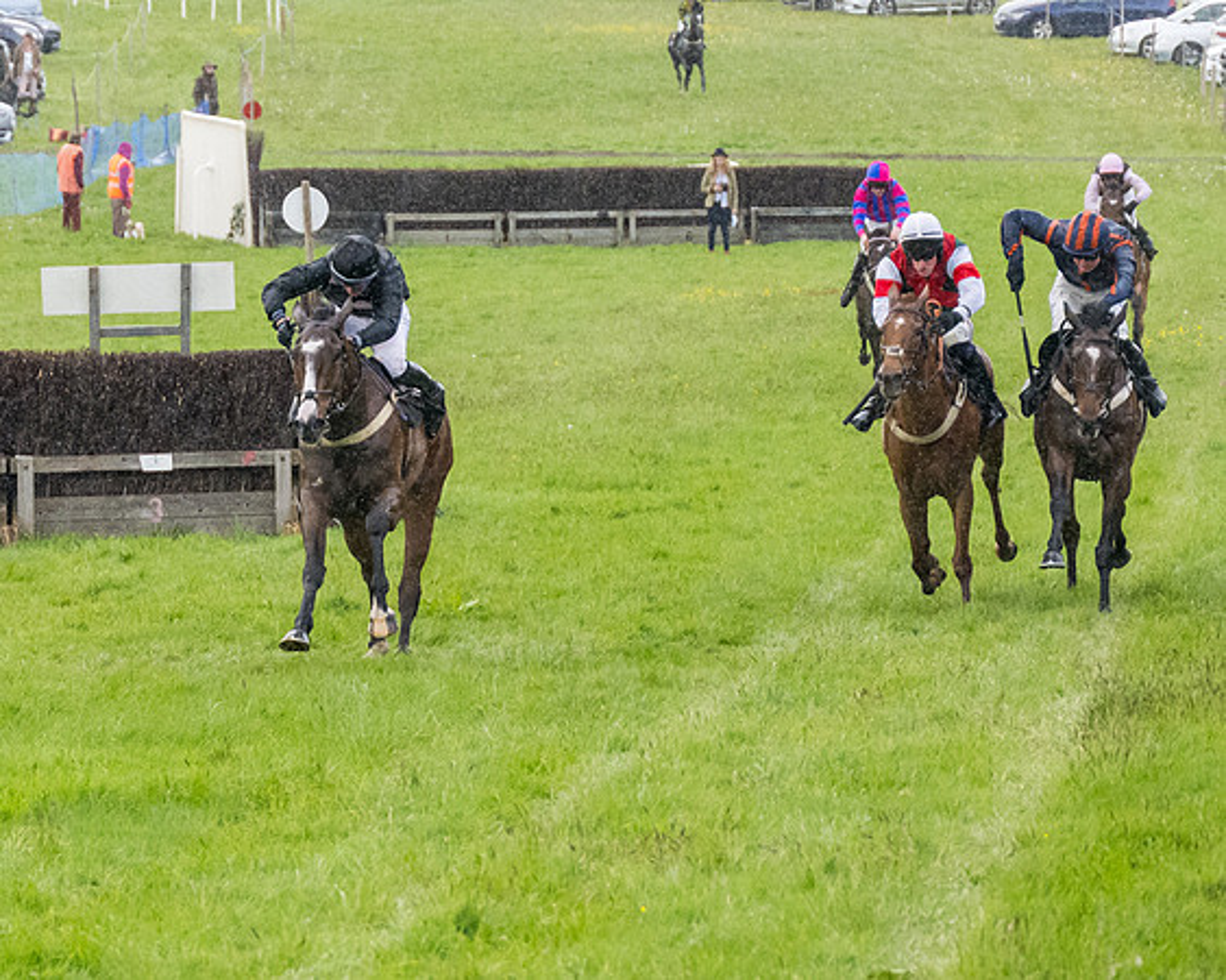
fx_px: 10513
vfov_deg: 5.3
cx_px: 653
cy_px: 548
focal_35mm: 290
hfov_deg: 6.7
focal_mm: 102
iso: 2000
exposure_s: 1/1000
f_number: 4
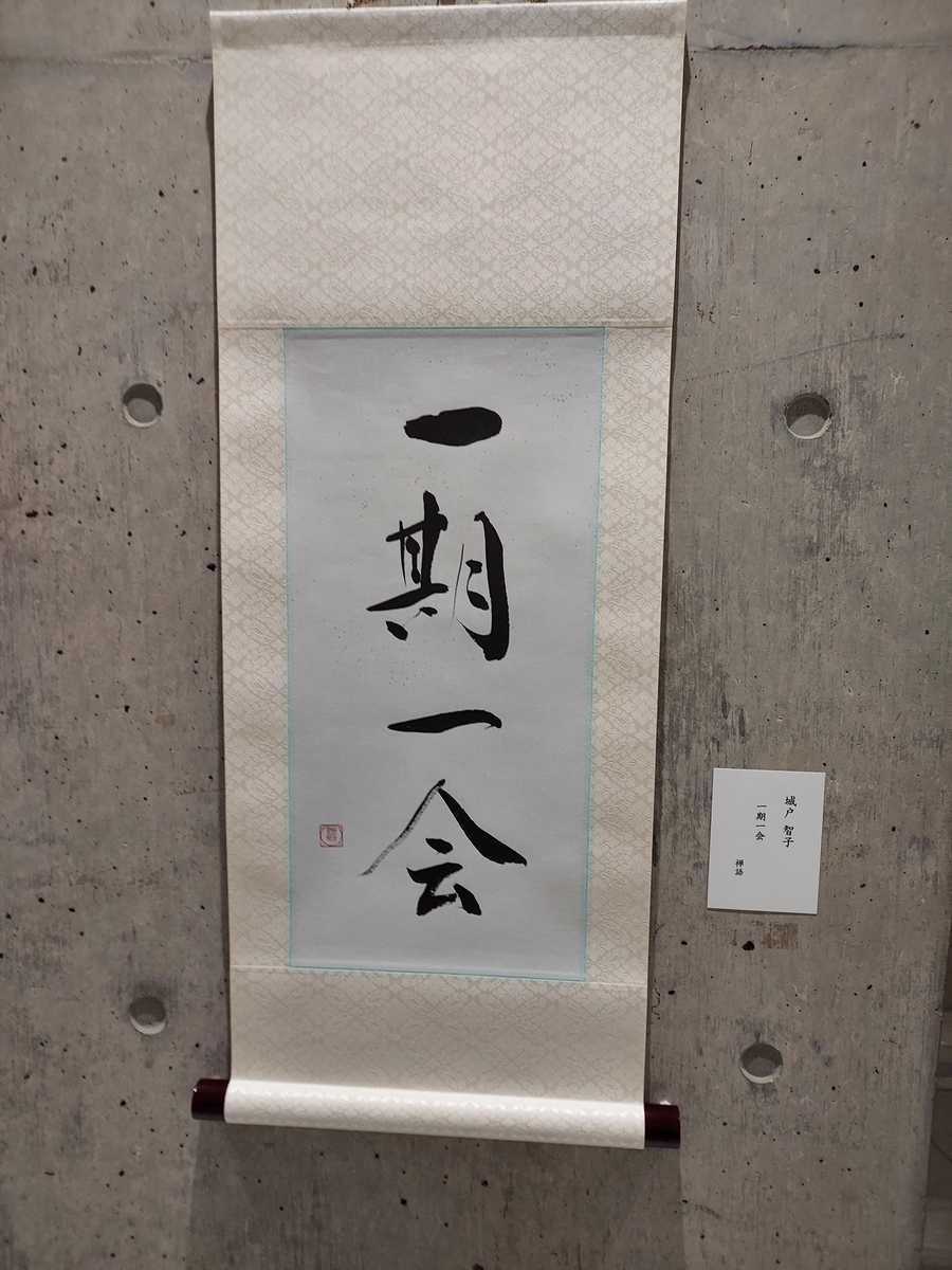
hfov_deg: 54.9
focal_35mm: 25
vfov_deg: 69.4
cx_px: 476
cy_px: 635
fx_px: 917
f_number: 2
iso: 80
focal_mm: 4.6
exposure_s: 1/100
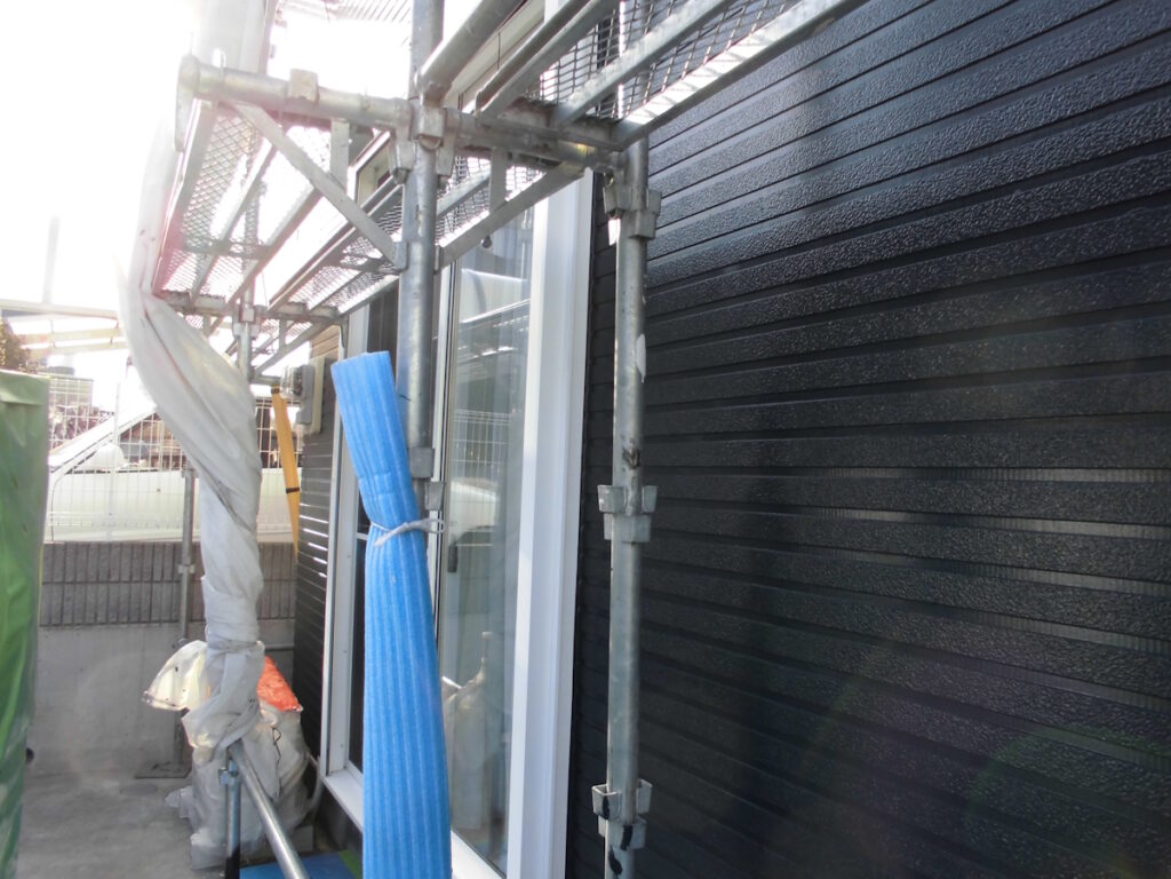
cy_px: 440
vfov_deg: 53.1
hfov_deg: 67.3
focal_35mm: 26
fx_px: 880
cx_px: 586
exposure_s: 1/125
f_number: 3.5
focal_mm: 4.6
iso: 100
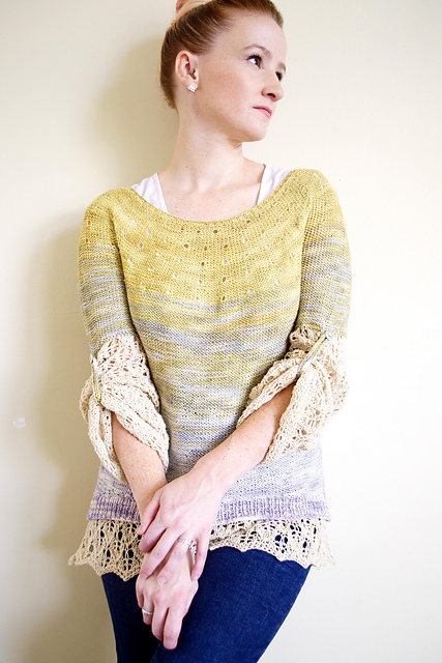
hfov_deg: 40.0
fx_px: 607
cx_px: 221
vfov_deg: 57.2
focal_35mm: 33
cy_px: 332
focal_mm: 22
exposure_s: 1/60
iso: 560
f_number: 4
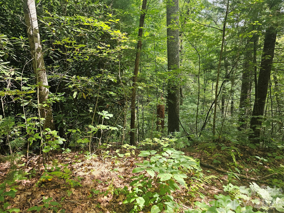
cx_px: 142
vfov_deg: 58.9
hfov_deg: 73.9
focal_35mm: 23
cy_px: 106
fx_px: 189
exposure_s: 1/180
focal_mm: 6.3
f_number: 1.7
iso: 64
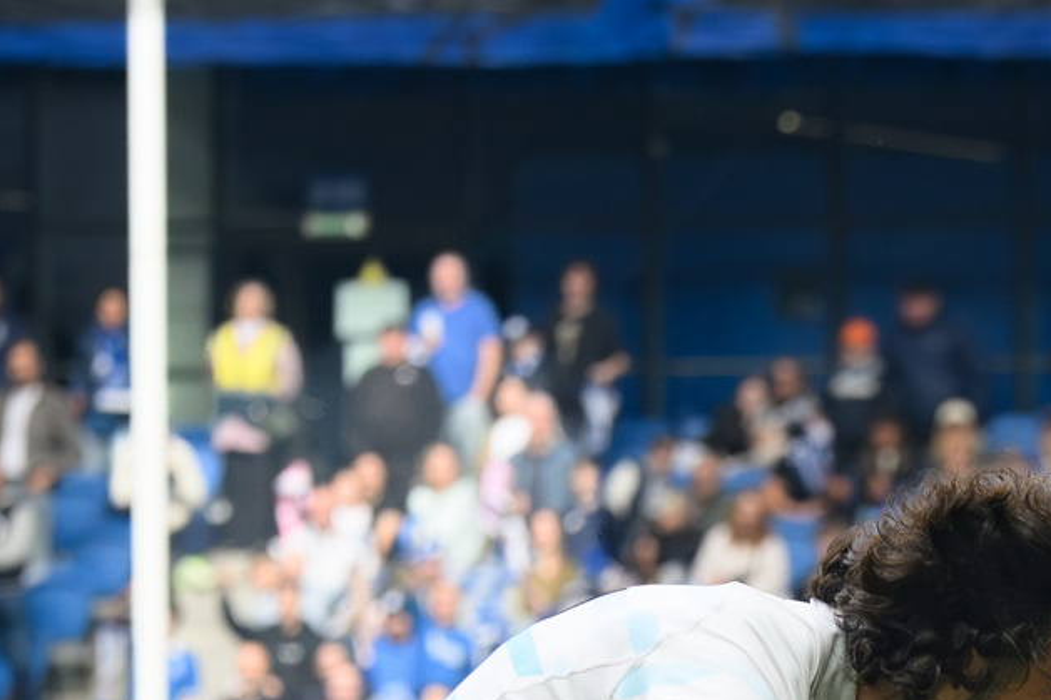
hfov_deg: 2.5
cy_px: 1105
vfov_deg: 1.7
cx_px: 934
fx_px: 23757
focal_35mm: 814
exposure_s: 1/1600
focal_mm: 200
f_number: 7.1
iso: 1250
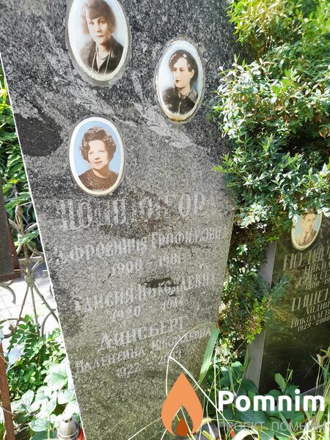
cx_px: 165
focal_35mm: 25
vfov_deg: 69.4
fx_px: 318
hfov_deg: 54.9
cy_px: 220
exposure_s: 1/100
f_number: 2
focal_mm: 4.6
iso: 20
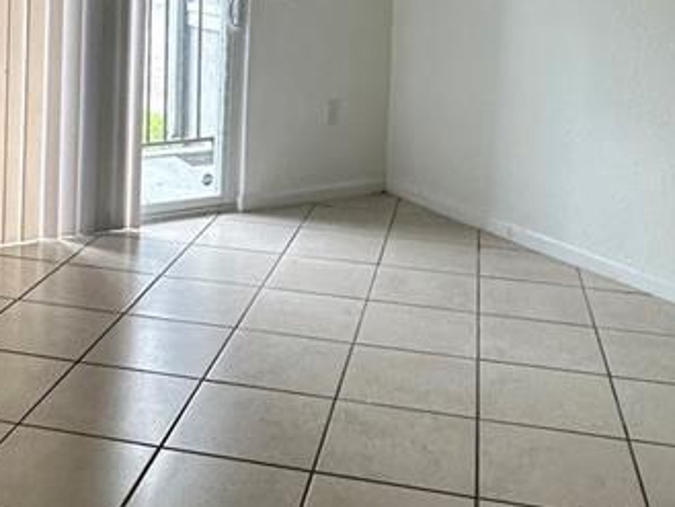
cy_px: 10
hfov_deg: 37.3
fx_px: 995
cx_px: 254
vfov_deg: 27.1
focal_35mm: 51
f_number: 2.2
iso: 125
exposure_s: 1/99
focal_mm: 2.22
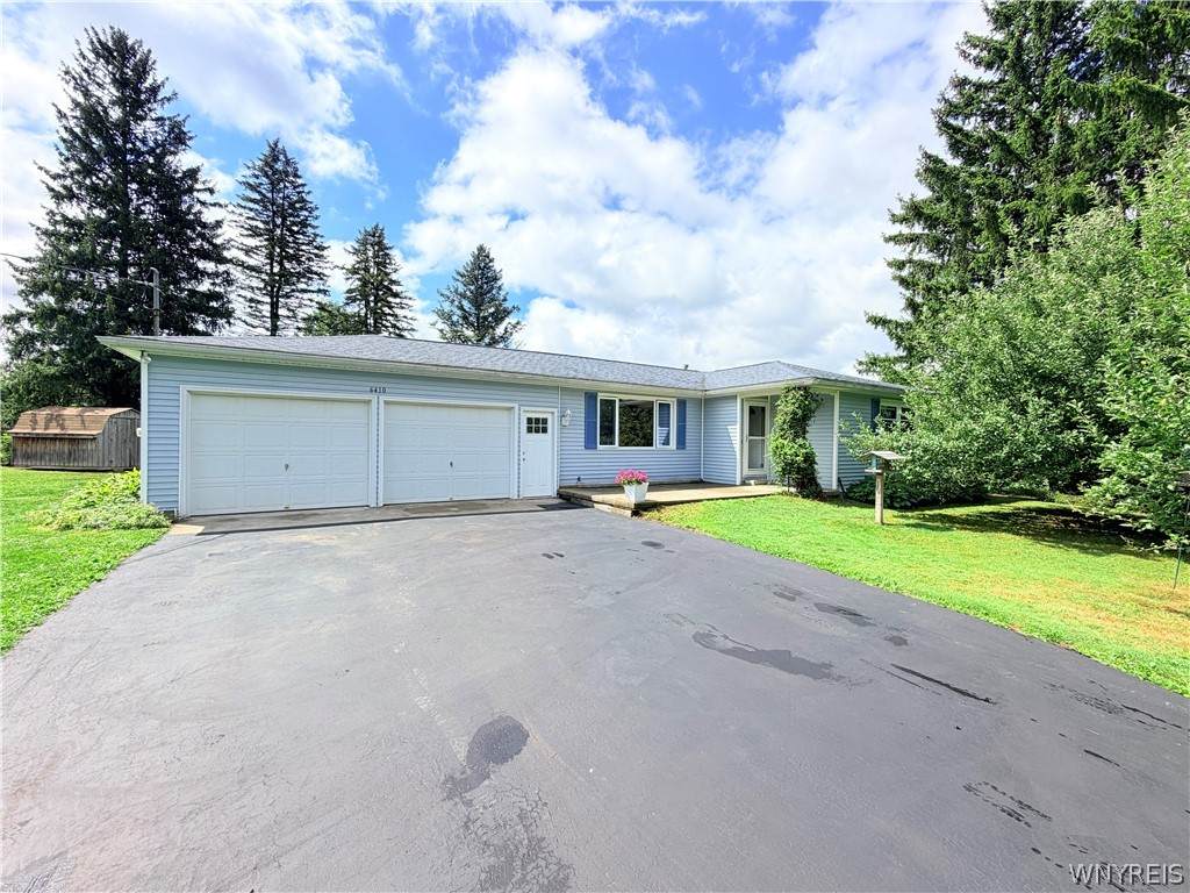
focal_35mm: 14
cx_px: 595
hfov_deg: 102.1
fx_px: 481
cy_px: 446
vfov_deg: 85.7
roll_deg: +0.8
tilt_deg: +1.9
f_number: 2.2
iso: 20
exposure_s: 1/1033
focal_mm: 2.22
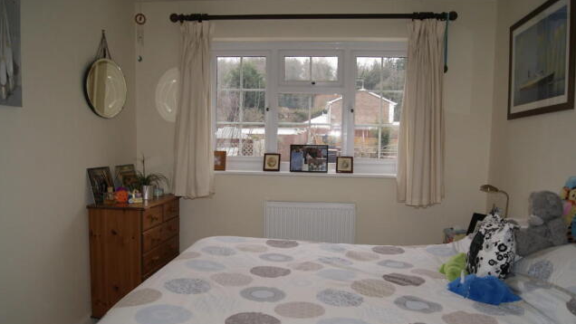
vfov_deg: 28.3
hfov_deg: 48.3
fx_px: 642
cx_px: 288
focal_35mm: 42
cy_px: 188
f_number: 5.6
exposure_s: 1/60
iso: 400
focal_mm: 26
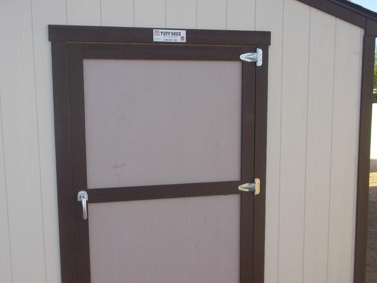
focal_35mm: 41
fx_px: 447
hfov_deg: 45.2
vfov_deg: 34.9
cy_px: 185
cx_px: 134
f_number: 3.3
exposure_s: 1/320
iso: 80
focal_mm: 4.1
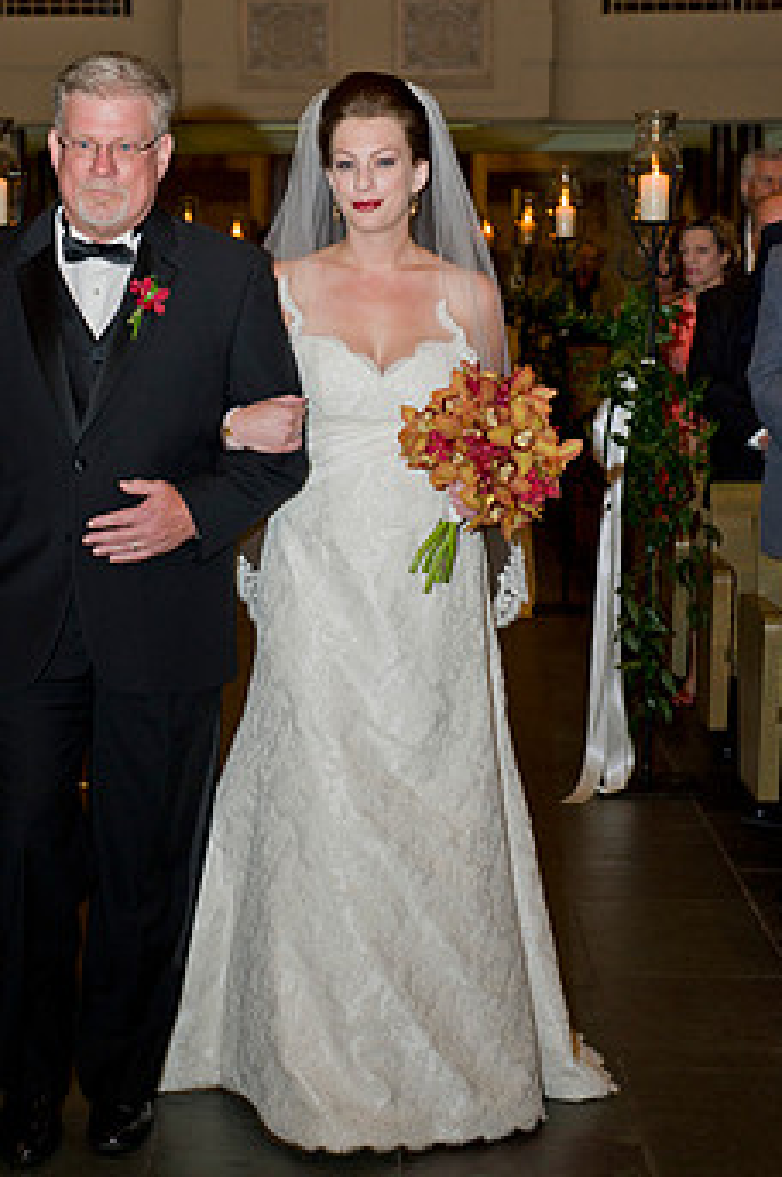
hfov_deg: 17.9
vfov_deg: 26.7
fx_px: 2481
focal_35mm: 76
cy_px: 522
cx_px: 293
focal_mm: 58
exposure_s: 1/60
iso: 800
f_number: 4.5
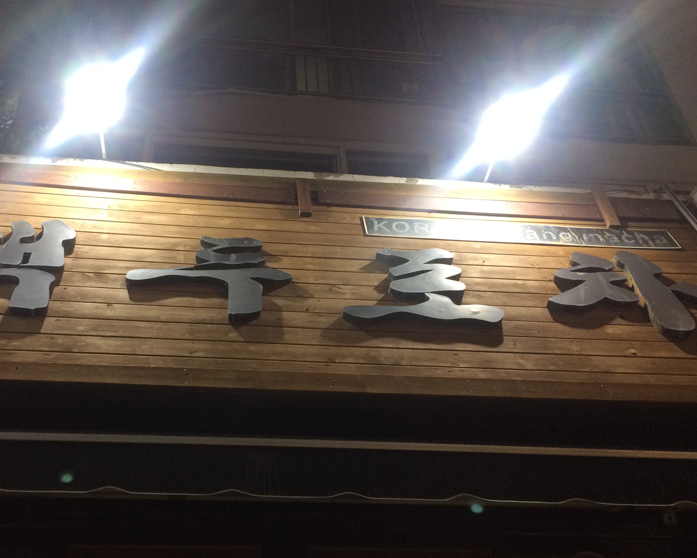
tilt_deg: +35.3
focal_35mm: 37
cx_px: 280
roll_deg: +2.9
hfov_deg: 48.8
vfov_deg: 40.1
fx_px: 763
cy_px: 313
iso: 100
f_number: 2.2
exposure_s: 1/30
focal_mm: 4.15
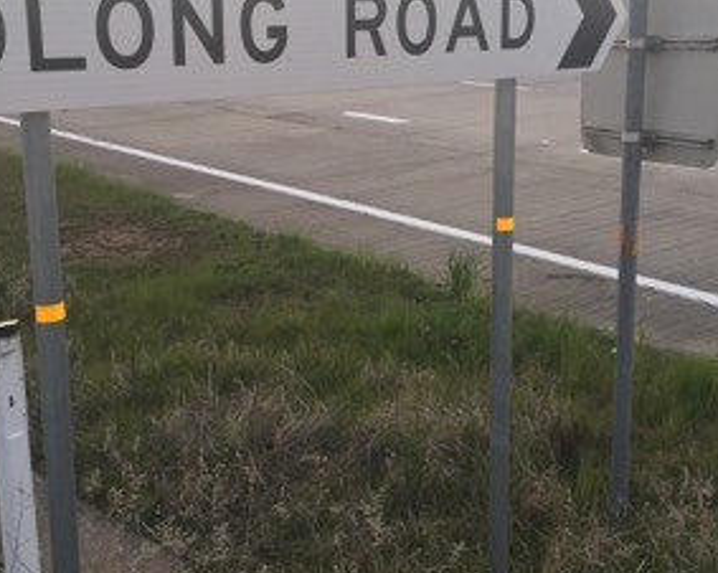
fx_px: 1104
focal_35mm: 52
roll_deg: +0.9
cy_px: 264
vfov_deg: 29.1
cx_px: 363
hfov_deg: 36.0
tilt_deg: -11.7
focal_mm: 4.15
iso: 80
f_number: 2.2
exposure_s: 1/30
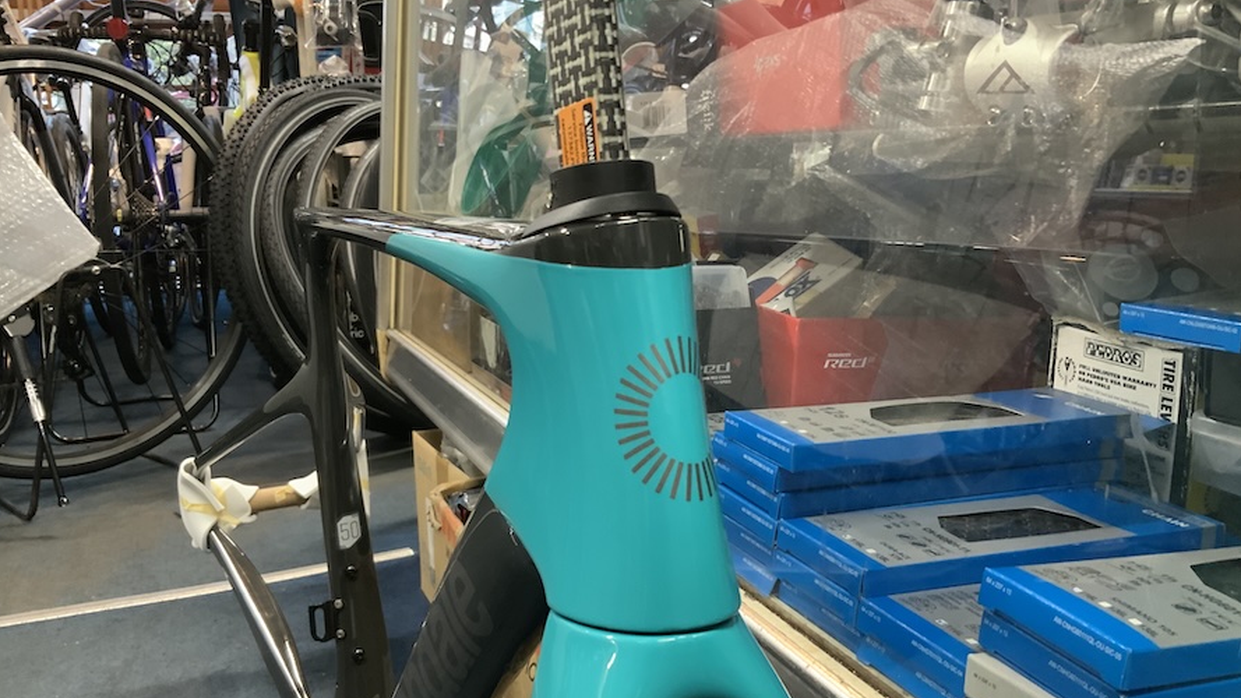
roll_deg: +1.4
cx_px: 616
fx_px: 1053
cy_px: 372
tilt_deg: -12.3
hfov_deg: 61.0
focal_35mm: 32
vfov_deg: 36.7
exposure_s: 1/33
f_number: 1.8
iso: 200
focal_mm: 3
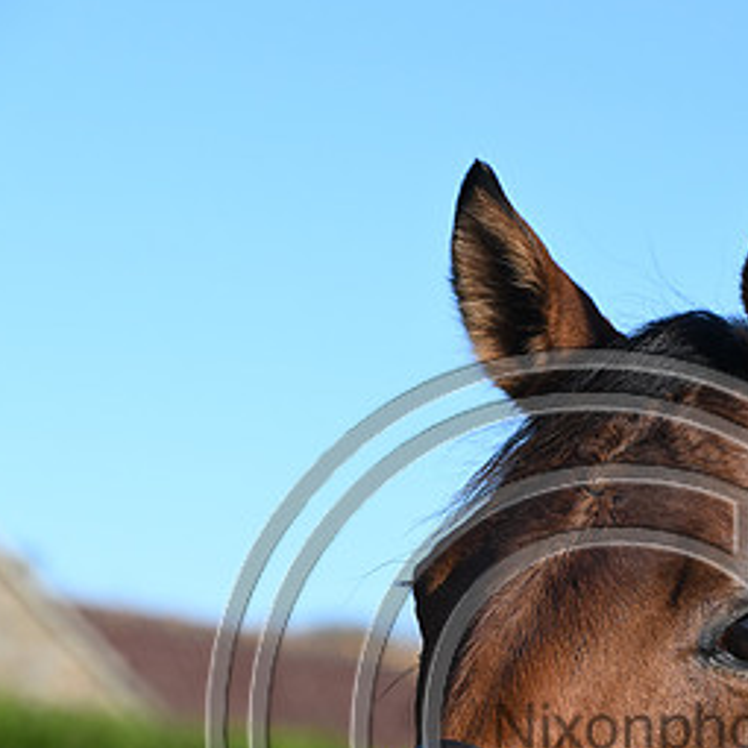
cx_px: 550
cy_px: 681
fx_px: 5672
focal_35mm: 232
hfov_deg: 7.5
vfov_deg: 7.5
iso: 400
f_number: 5.6
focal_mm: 120
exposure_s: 1/1250
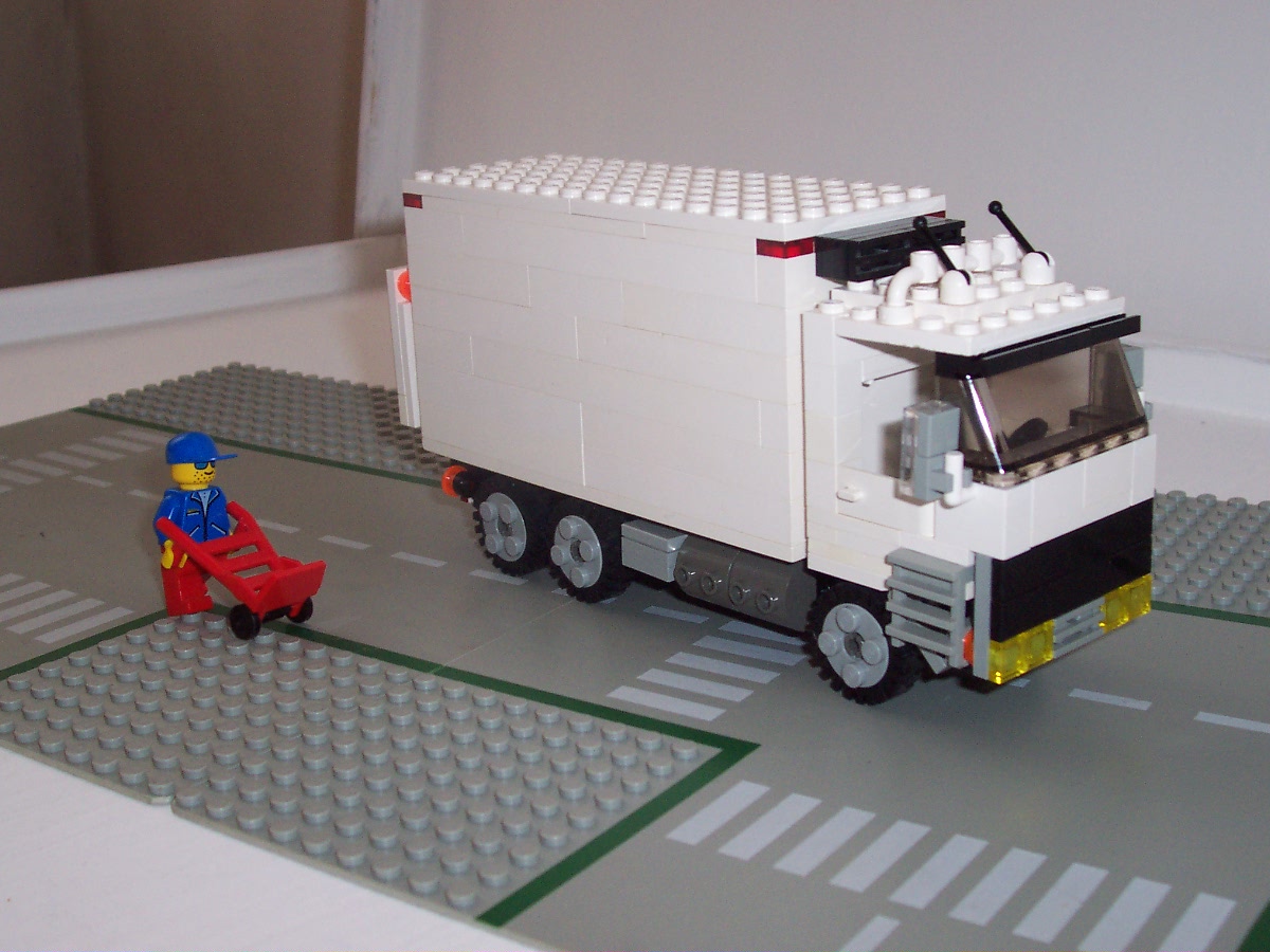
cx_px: 635
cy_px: 476
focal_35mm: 46
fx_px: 1688
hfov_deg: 41.2
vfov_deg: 31.5
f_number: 3
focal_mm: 7
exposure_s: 1/60
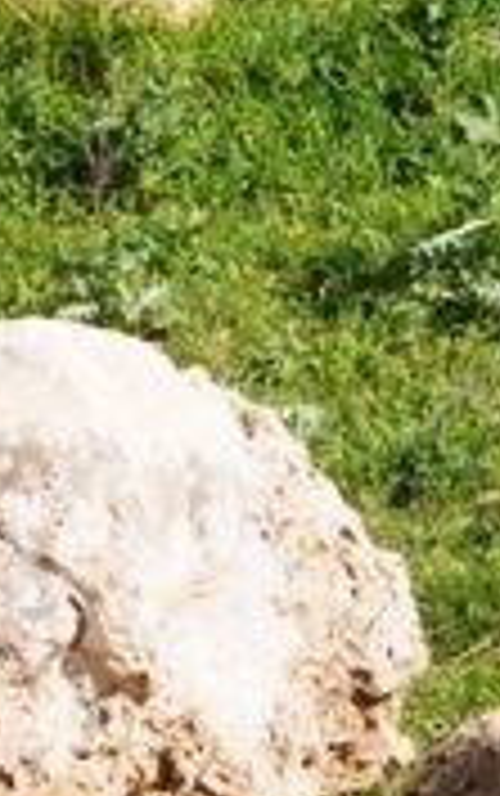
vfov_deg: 2.6
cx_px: 1441
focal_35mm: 793
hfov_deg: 1.7
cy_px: 373
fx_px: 17247
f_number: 13
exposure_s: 1/640
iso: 640
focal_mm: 90
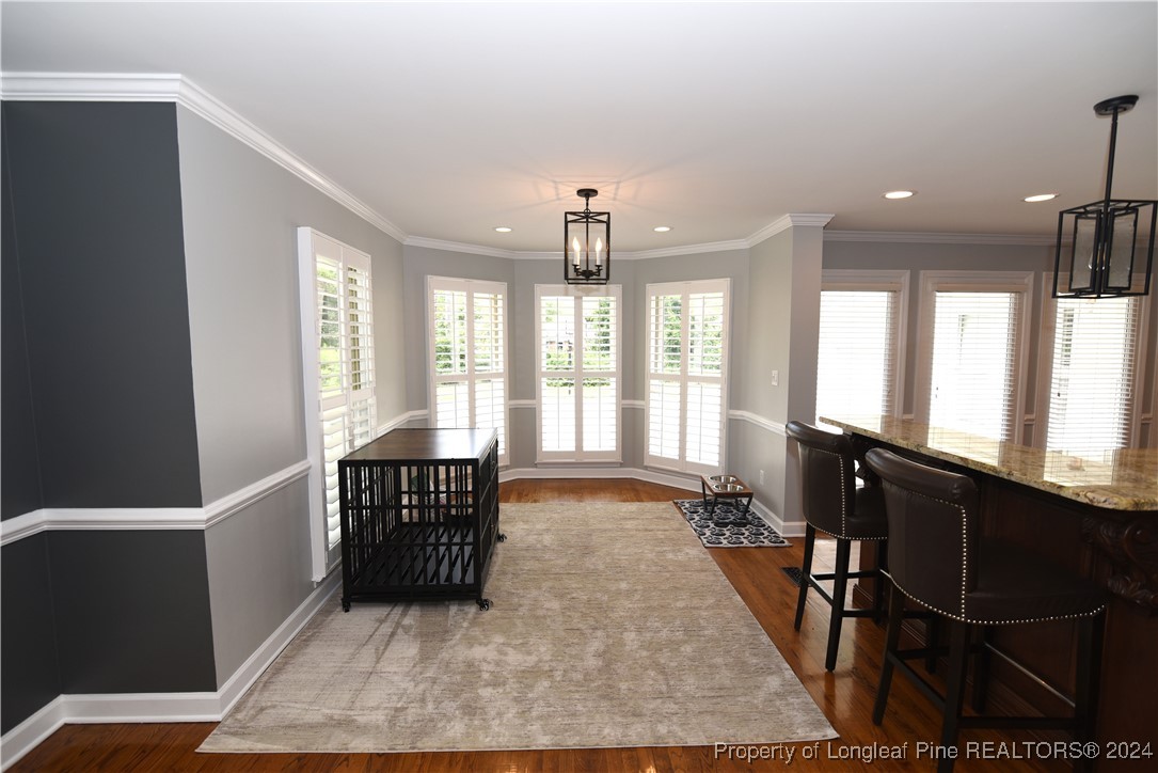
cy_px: 386
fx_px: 515
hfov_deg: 96.7
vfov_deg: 73.8
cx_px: 579
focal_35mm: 16
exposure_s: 1/200
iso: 250
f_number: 3.5
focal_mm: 16
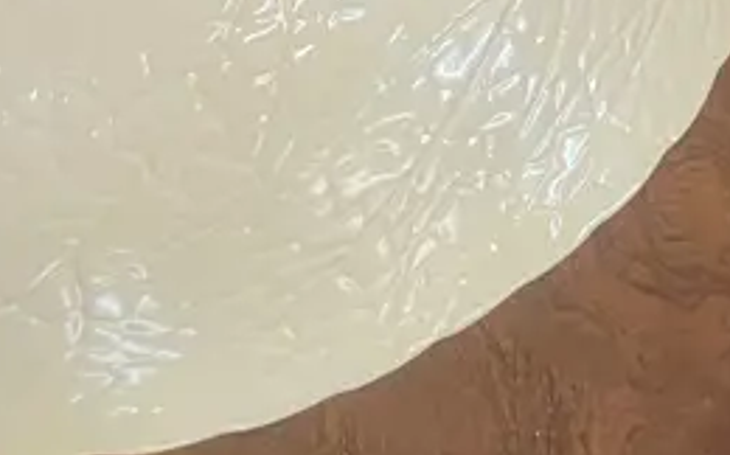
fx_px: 2326
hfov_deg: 17.2
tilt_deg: -70.6
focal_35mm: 117
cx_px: -107
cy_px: -213
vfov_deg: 10.8
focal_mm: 3.99
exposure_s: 1/50
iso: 100
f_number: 1.8
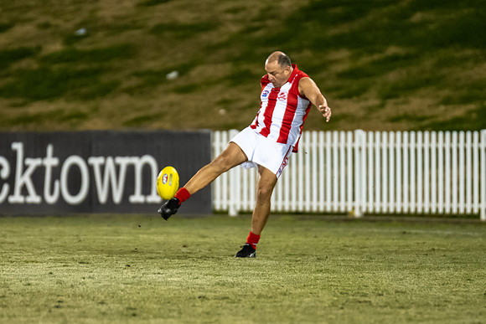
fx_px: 8401
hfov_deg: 3.3
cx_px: 246
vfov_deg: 2.2
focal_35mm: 622
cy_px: 149
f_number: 2.8
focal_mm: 300
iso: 2500
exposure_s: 1/1250
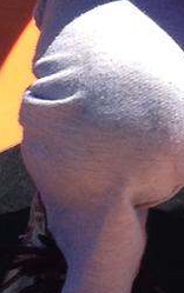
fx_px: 2291
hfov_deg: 4.6
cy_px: -192
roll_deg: +3.4
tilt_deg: -27.4
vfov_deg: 7.2
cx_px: 150
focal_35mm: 286
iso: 50
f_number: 2.4
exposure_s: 1/1346
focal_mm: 4.28
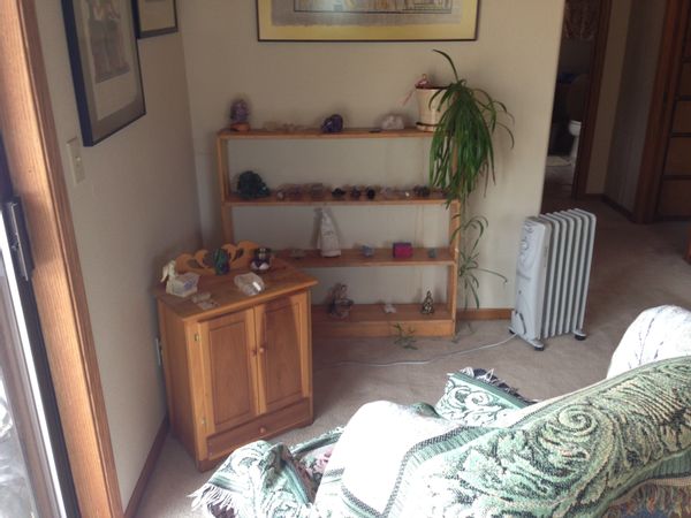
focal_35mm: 33
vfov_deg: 42.9
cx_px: 346
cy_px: 259
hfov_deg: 55.4
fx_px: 659
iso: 64
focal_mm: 4.13
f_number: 2.4
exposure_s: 1/24
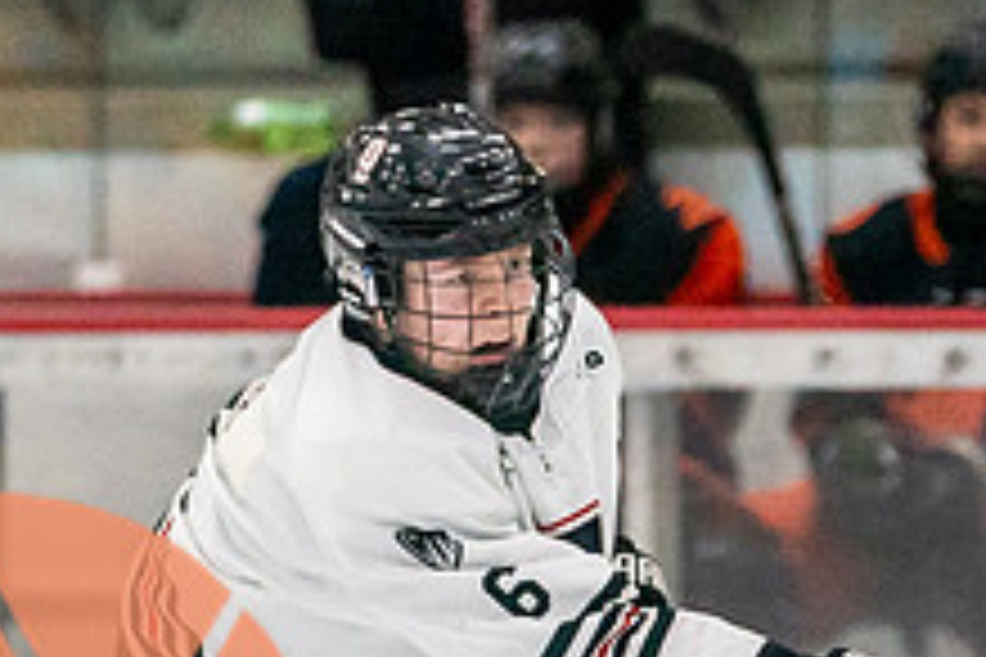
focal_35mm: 879
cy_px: 1076
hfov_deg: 2.3
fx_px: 24073
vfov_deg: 1.6
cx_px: 648
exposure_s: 1/1250
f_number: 2.8
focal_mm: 174
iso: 3200
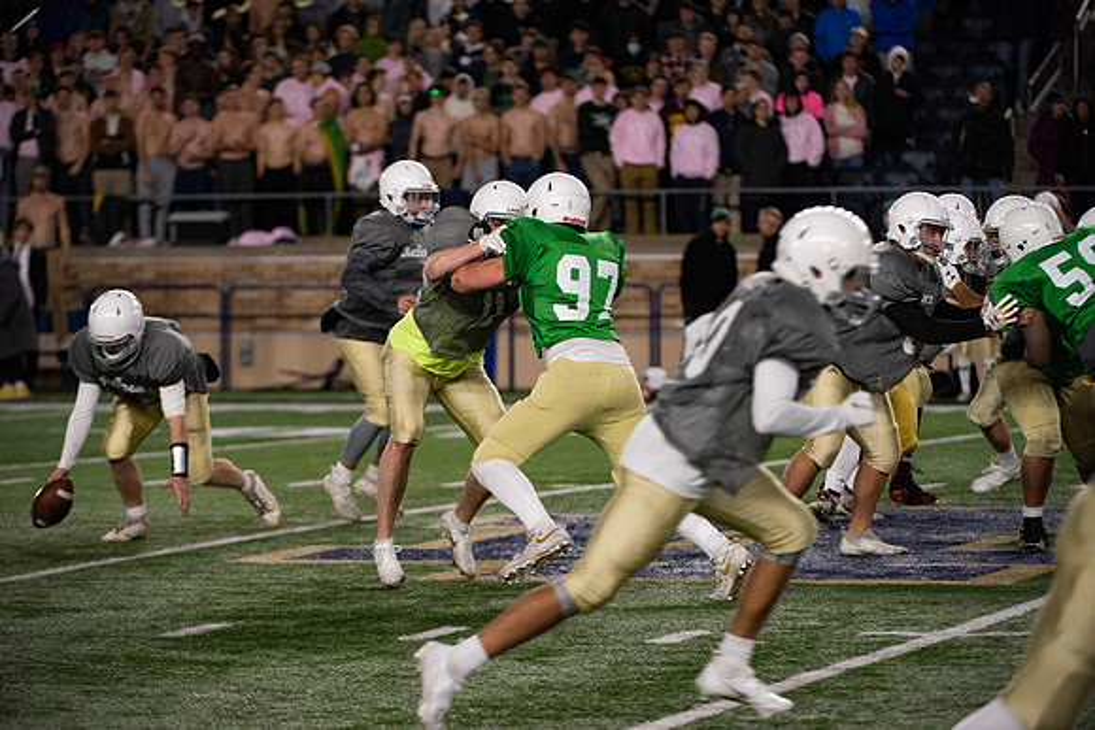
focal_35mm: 200
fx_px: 6084
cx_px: 548
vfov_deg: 6.9
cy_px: 365
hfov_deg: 10.3
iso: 2800
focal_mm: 200
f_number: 4
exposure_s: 1/500
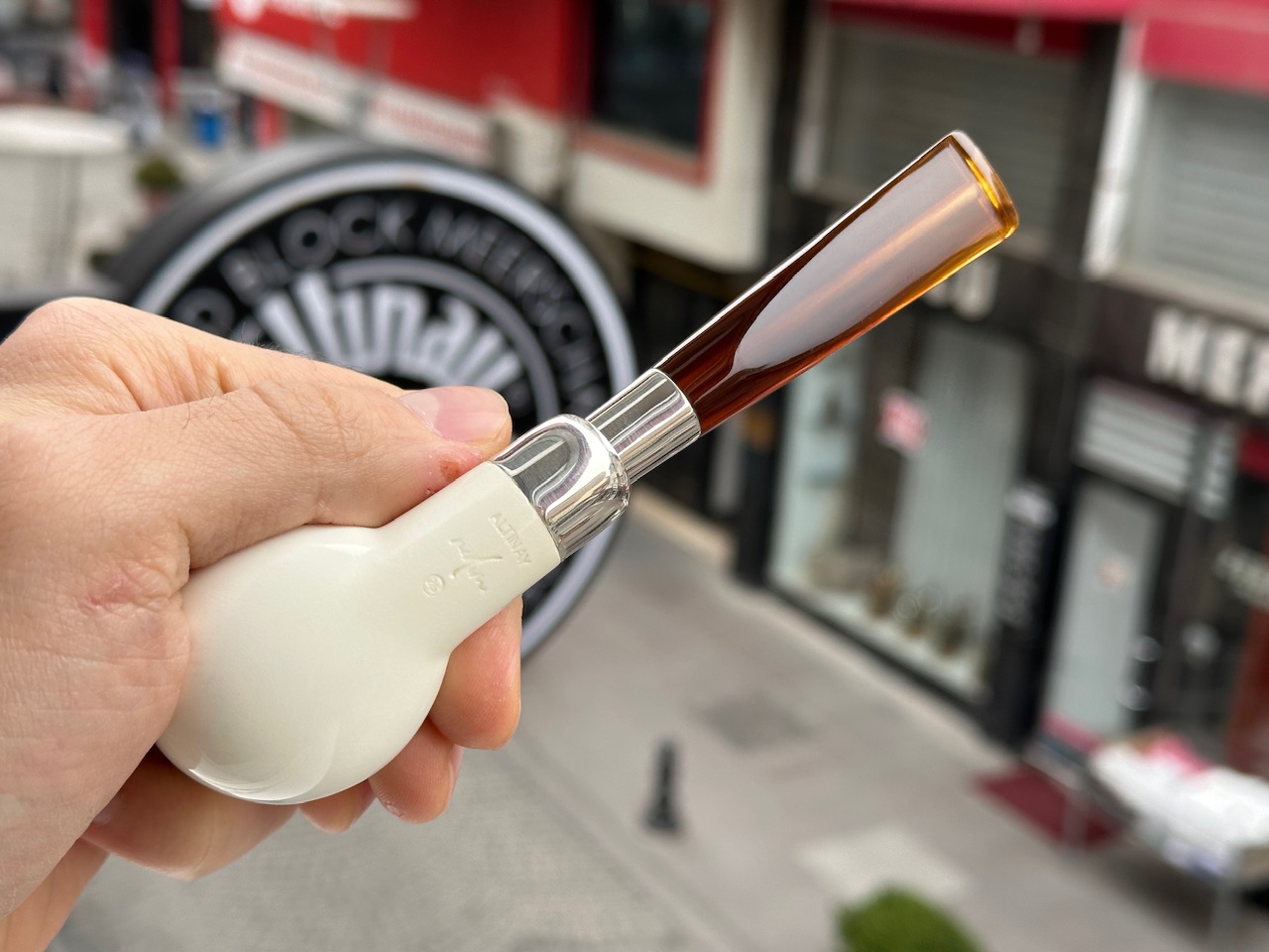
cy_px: 476
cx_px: 634
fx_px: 1760
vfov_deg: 30.3
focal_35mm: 48
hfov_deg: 39.7
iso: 64
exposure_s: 1/571
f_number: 1.78
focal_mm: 6.86
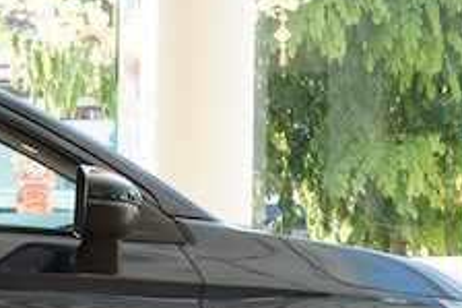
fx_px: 2231
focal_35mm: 174
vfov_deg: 7.8
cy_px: 342
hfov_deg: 11.0
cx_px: -398
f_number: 4
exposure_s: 1/125
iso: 160
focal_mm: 20
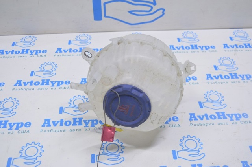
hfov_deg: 43.7
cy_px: 84
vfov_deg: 29.8
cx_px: 126
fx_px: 315
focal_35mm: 45
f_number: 5.6
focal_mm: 30
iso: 400
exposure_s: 1/25
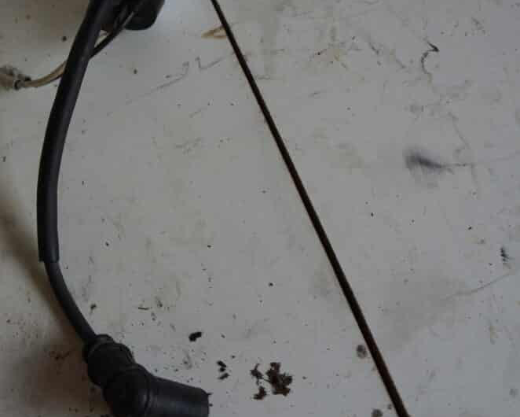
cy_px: 192
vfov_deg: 32.9
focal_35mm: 46
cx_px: 226
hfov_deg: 40.5
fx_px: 704
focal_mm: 21
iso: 100
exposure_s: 1/60
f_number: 4
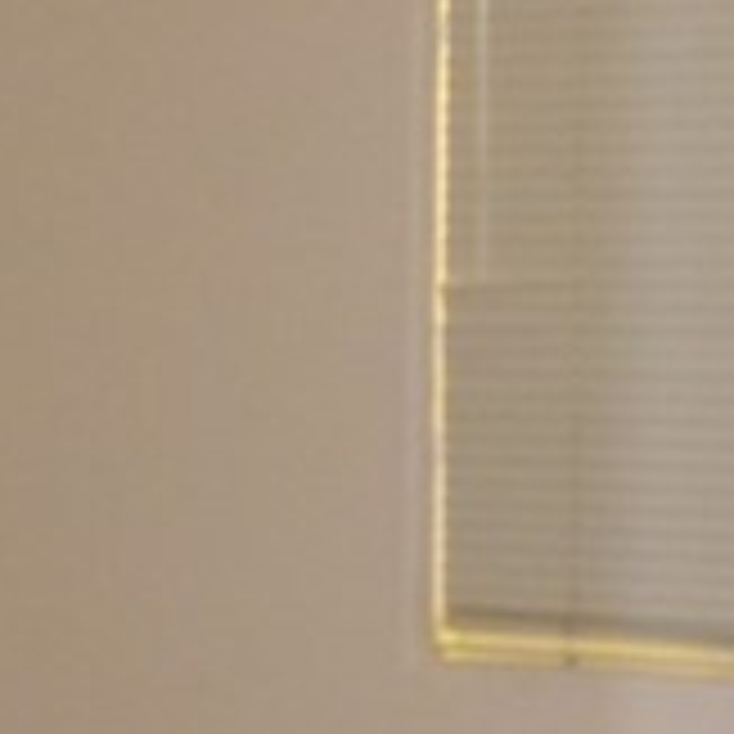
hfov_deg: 11.4
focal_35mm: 153
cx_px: 122
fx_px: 3670
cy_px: 644
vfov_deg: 11.4
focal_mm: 18
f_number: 3.5
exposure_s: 1/6
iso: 3200
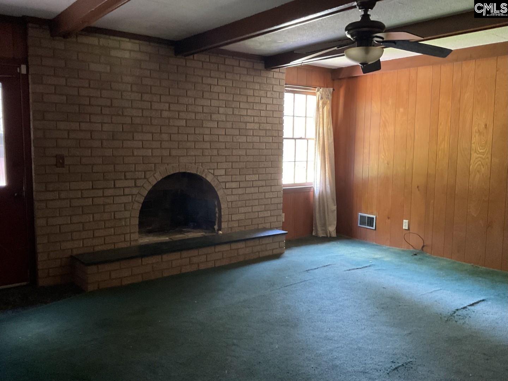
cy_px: 190
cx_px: 254
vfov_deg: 48.2
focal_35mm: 29
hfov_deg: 61.7
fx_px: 426
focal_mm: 3
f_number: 1.8
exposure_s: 1/30
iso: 400
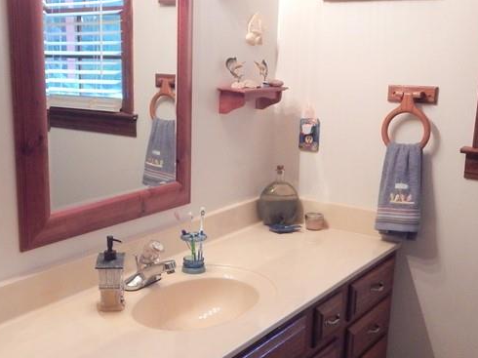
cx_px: 191
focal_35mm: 46
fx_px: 635
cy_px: 218
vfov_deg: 31.4
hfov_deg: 41.1
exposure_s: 1/30
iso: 360
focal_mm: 4
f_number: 3
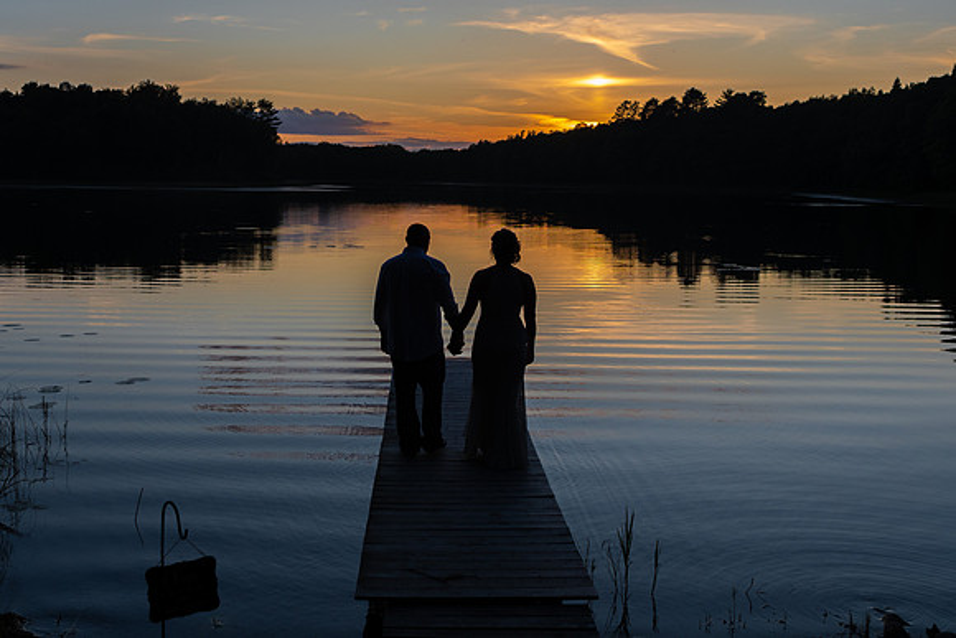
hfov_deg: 47.3
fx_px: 1087
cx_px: 416
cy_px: 282
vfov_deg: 32.7
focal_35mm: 41
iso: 400
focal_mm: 24
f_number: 3.2
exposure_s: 1/4000
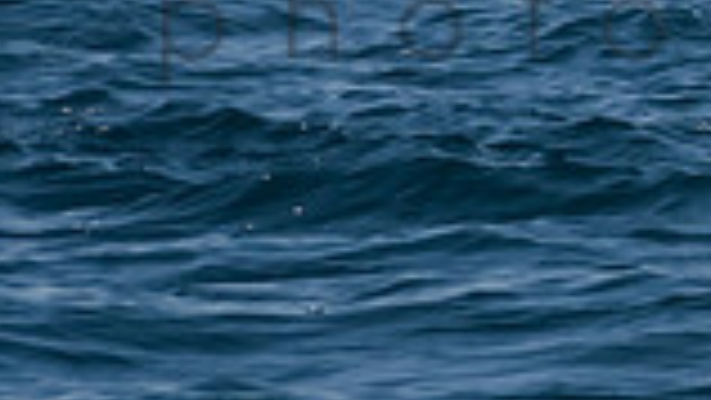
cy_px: -319
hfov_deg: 1.8
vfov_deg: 1.0
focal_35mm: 1209
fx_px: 22801
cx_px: 1161
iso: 640
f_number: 14
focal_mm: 210
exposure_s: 1/1250
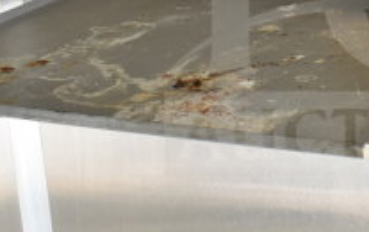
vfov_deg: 16.0
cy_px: 35
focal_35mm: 81
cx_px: 364
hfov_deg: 24.4
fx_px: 816
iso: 640
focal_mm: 18
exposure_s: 1/30
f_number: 3.5
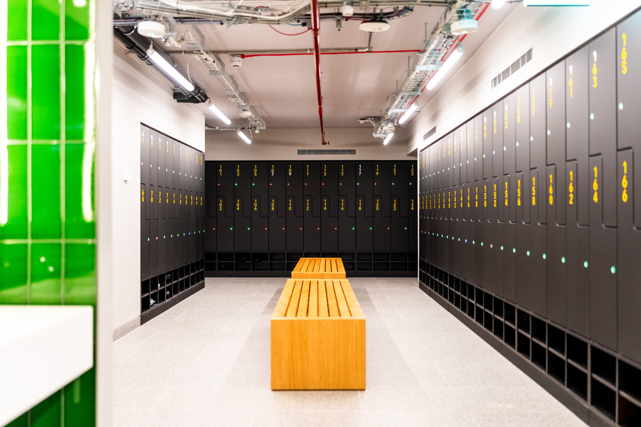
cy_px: 214
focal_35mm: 35
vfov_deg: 37.9
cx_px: 320
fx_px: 623
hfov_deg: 54.4
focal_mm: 35
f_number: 1.4
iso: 1000
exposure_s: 1/1000
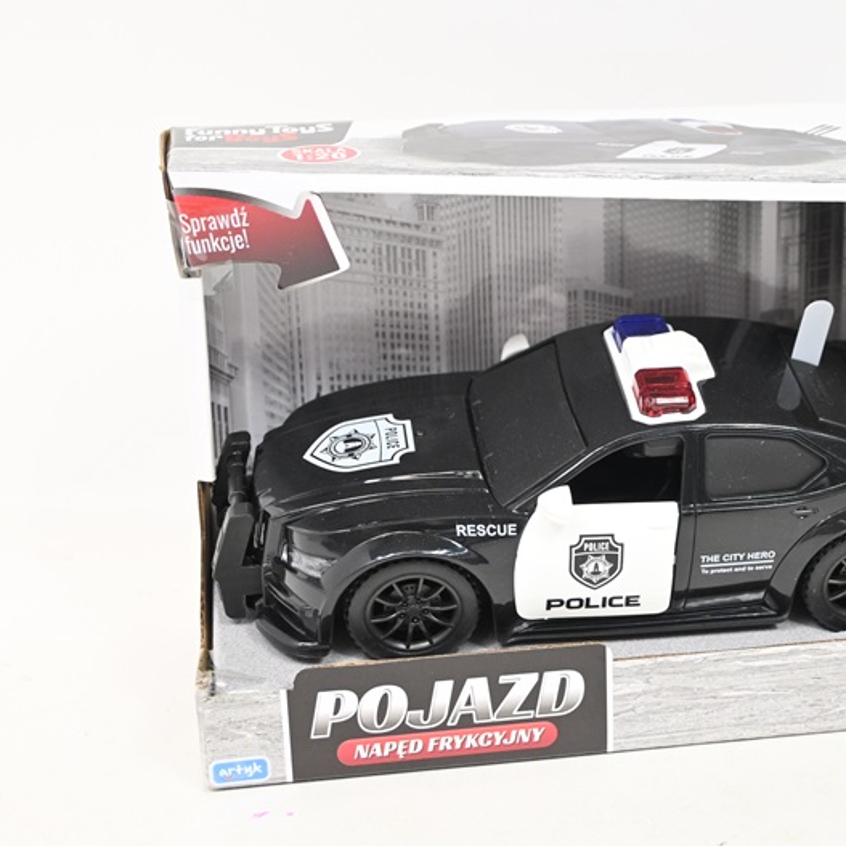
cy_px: 421
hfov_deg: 25.2
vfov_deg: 25.5
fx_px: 1870
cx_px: 625
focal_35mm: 68
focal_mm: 35
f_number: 5.3
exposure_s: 1/125
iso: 900
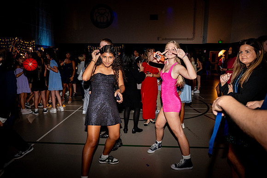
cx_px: 134
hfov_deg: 71.5
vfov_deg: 51.3
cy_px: 89
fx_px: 185
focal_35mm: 25
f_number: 4
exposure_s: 1/100
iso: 1250
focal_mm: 25
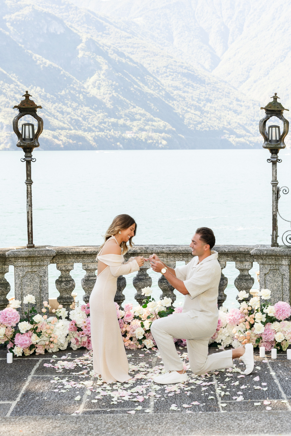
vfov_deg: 36.2
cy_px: 218
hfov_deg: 24.6
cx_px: 146
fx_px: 667
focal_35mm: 55
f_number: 6.3
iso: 250
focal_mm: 55
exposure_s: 1/250
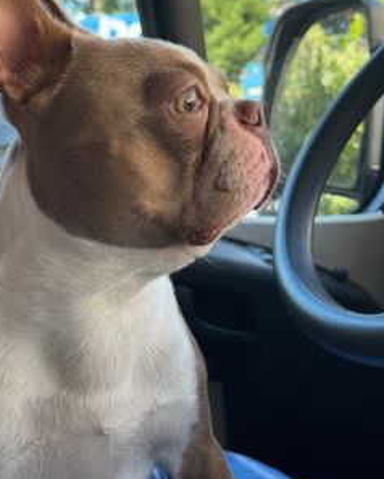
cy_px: 176
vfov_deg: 29.9
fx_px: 894
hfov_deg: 24.2
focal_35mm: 63
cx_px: 166
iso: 64
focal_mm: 6.76
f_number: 1.78
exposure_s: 1/282
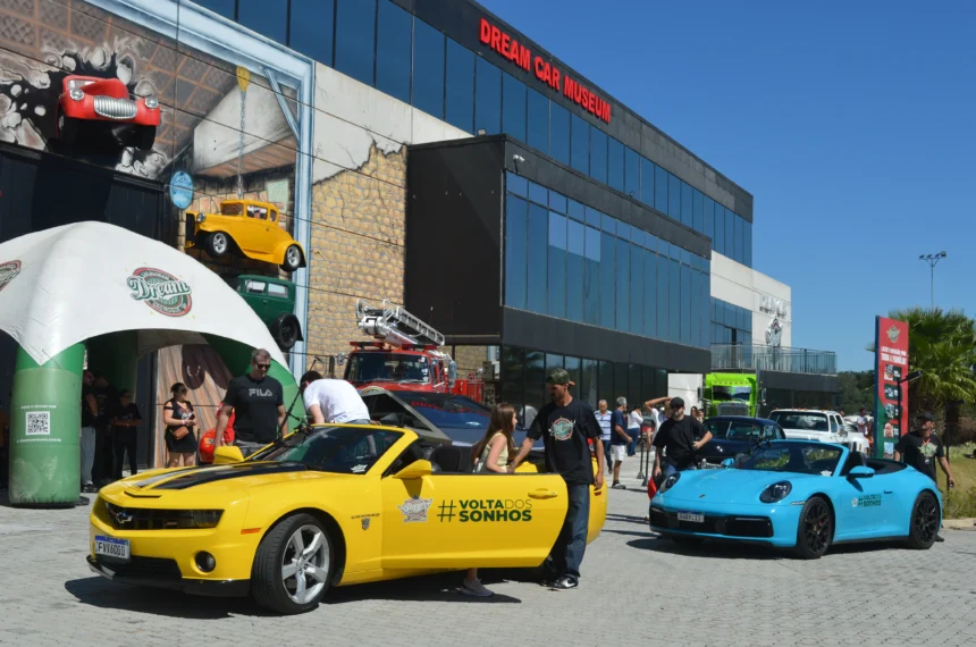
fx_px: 1218
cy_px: 324
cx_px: 488
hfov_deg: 43.7
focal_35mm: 45
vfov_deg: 29.7
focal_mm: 30
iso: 100
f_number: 9
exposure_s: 1/320
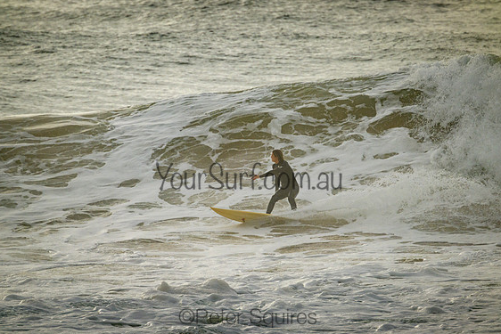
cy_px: 169
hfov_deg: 2.5
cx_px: 248
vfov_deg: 1.7
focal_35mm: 826
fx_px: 11497
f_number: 11
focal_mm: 800
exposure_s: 1/2500
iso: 900
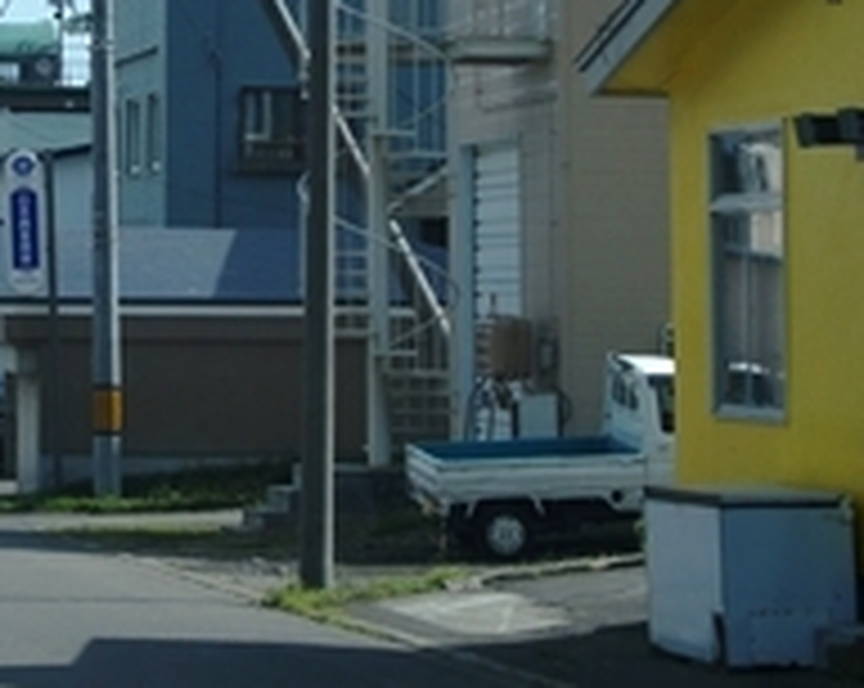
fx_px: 4646
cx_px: -166
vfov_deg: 8.4
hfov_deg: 10.5
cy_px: -166
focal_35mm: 182
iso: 200
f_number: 8
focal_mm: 31
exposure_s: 1/500
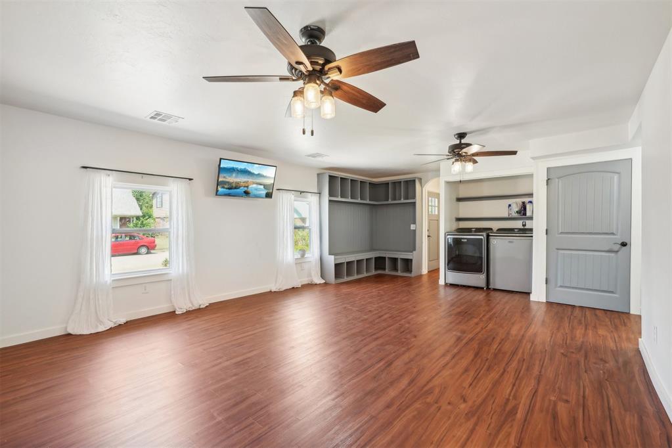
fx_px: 299
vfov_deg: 73.7
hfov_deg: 96.7
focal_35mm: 16
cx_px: 336
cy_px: 224
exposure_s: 1/8
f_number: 8
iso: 400
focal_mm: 16
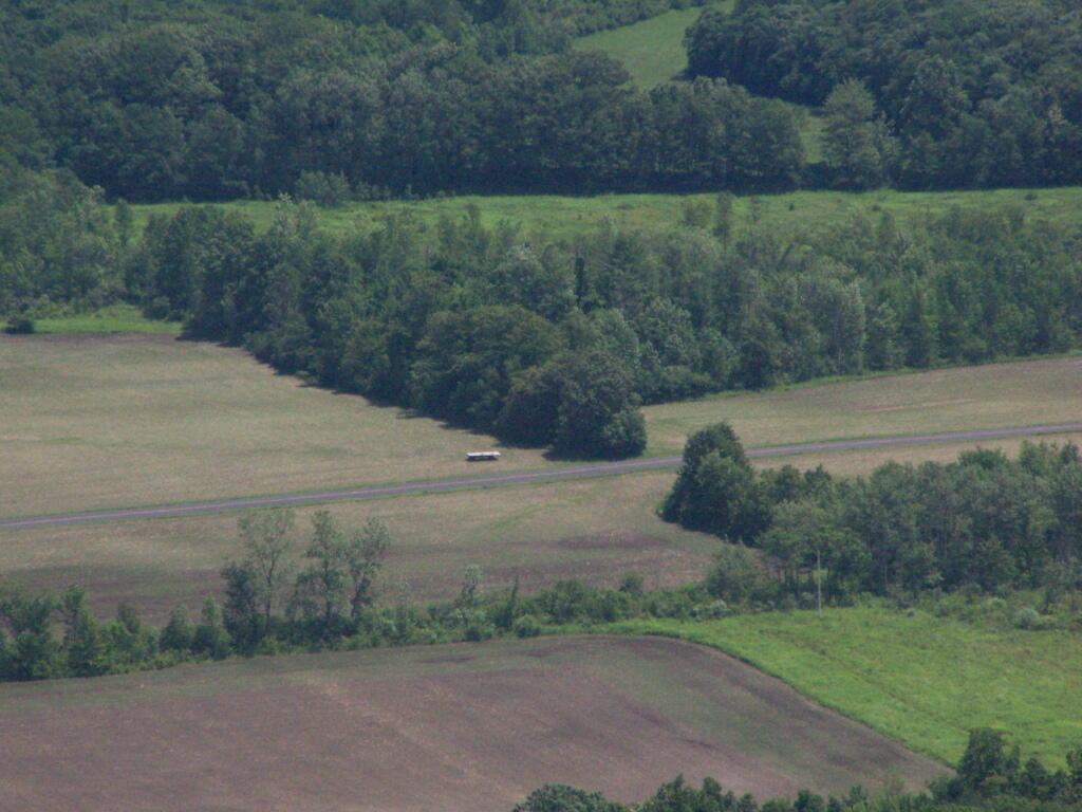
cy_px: 406
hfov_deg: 5.2
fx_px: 11878
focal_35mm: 380
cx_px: 541
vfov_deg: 3.9
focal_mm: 63
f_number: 7.1
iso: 400
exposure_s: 1/1600
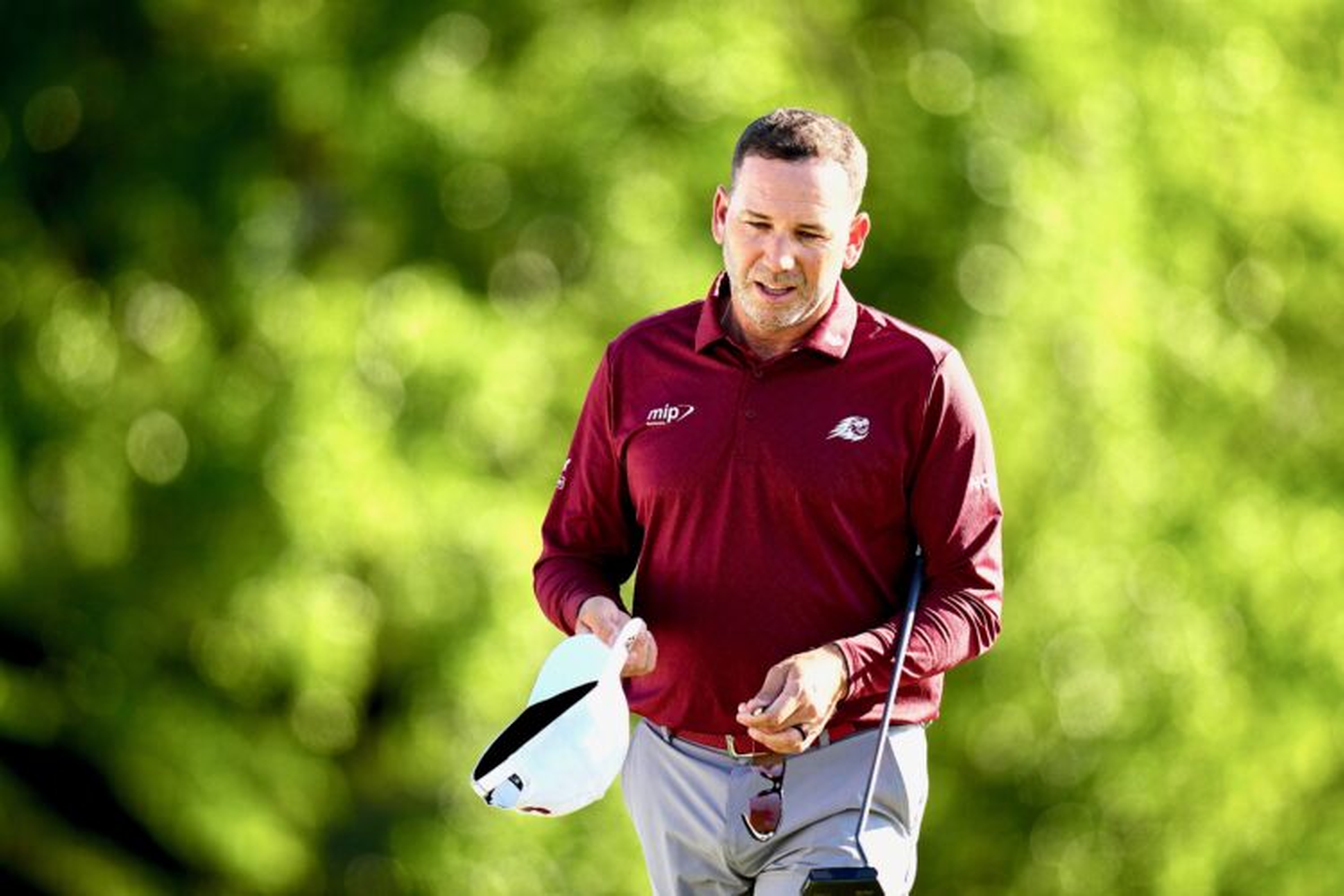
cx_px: 672
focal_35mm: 600
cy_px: 448
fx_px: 22398
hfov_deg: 3.4
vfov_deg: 2.3
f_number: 2.8
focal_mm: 400
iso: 200
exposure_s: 1/1000
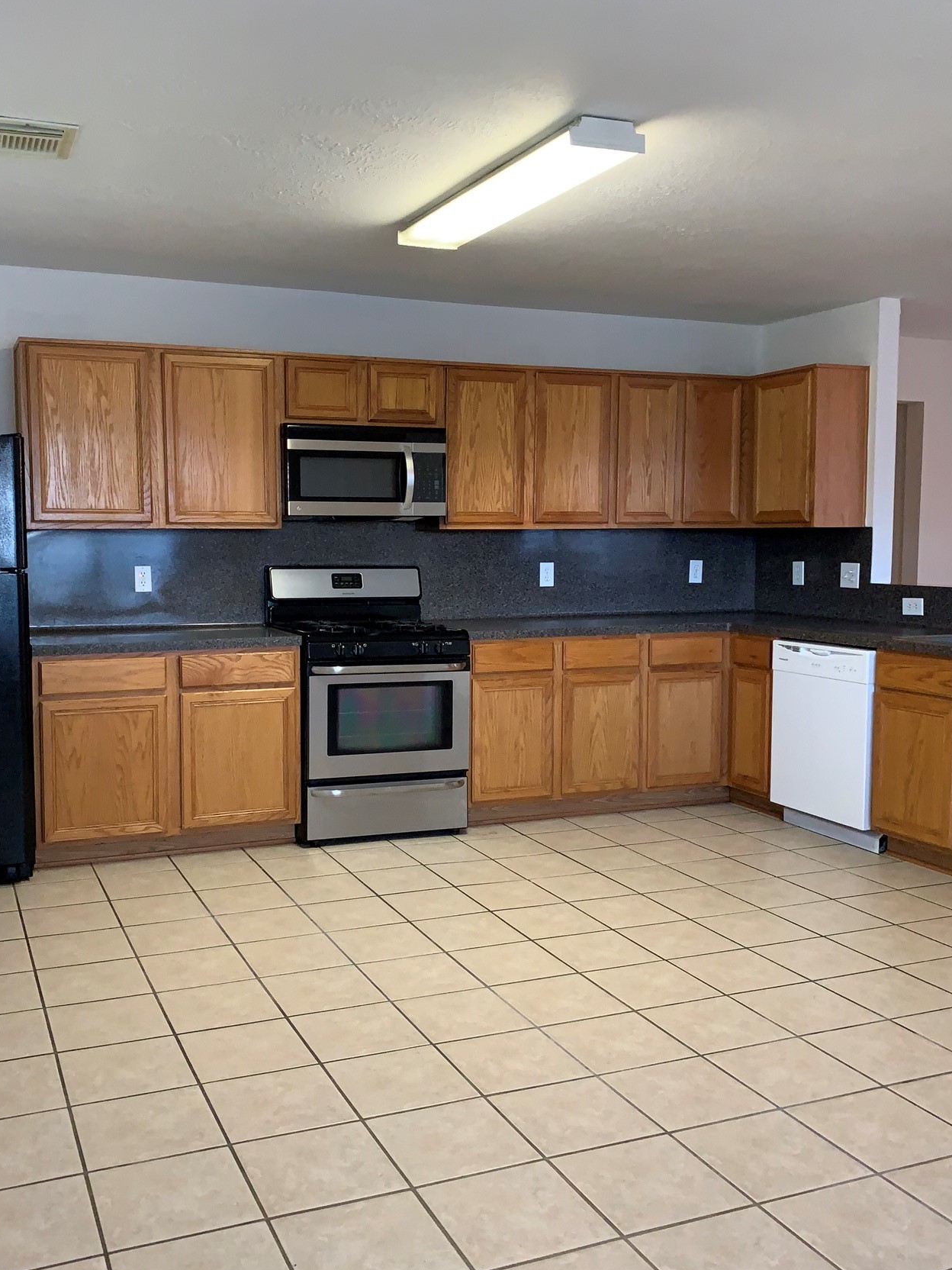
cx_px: 407
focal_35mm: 32
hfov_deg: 44.0
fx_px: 1173
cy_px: 643
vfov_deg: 56.8
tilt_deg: -4.6
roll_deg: +1.2
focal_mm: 4.25
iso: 250
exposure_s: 1/60
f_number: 1.8
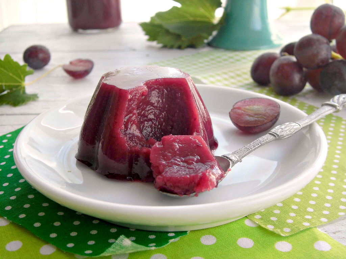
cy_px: 130
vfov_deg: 30.9
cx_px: 173
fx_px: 470
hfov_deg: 40.4
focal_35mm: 47
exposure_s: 1/60
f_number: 3.4
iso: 100
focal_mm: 8.3
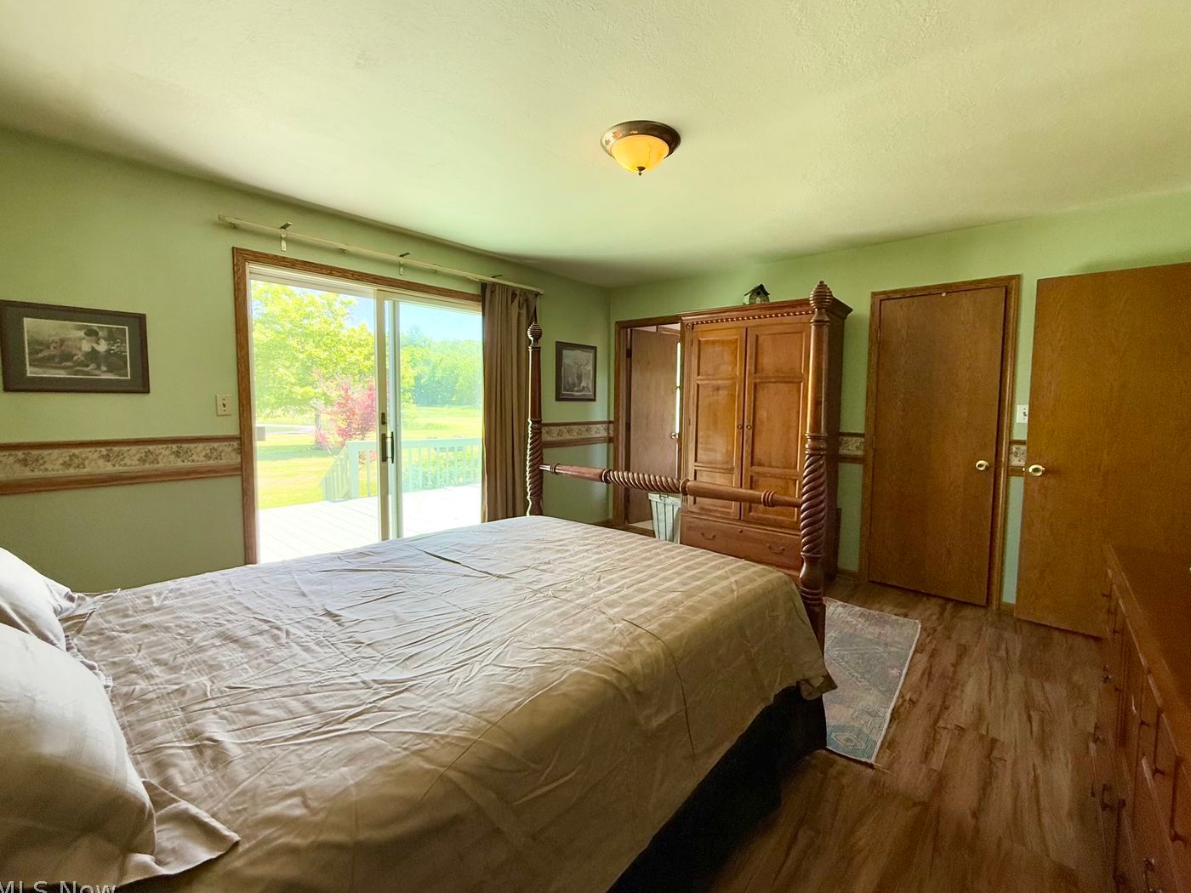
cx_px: 624
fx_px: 516
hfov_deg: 98.1
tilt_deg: -3.8
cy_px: 435
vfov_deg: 81.7
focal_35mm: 15
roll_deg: -0.9
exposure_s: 1/99
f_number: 2.2
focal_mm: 2.22
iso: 160
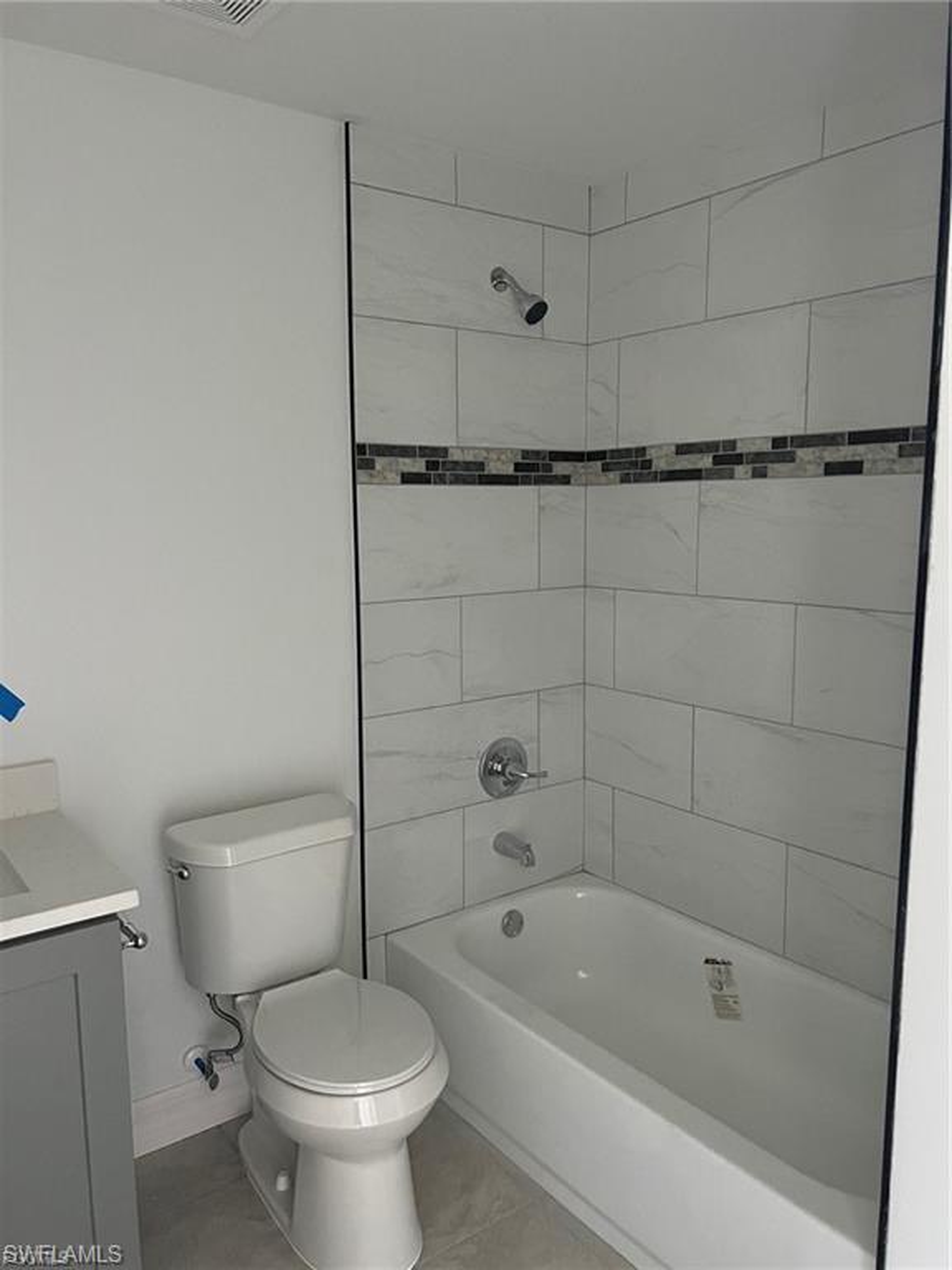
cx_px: 476
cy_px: 635
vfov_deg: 67.3
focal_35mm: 26
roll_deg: -0.4
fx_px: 953
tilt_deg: -7.9
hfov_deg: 53.1
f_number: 1.5
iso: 500
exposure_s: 1/56
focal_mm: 5.7
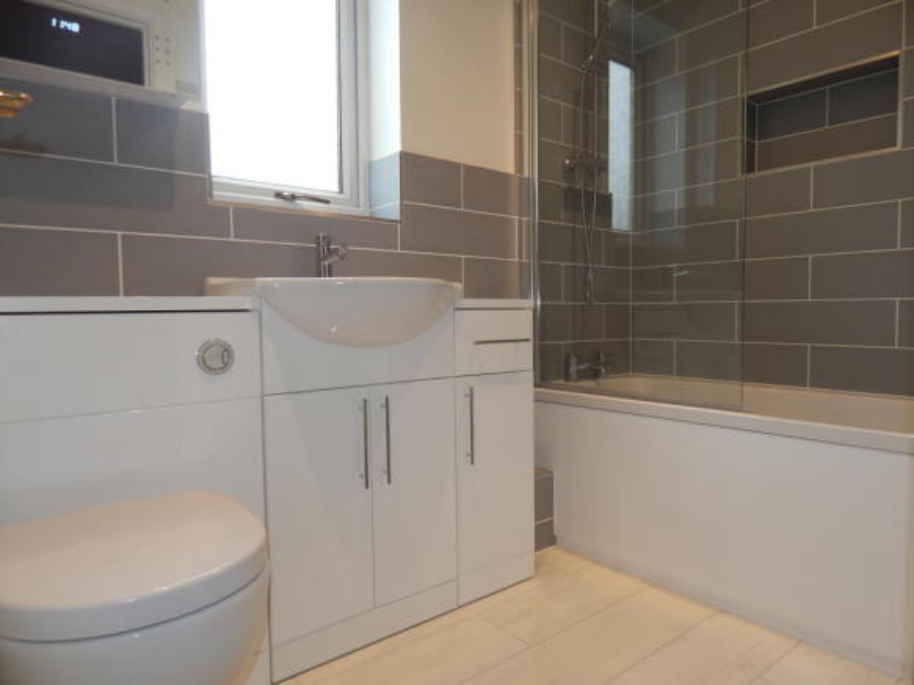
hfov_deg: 73.9
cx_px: 457
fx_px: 607
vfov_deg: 58.9
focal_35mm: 23
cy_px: 342
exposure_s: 1/50
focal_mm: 4
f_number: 3
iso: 125
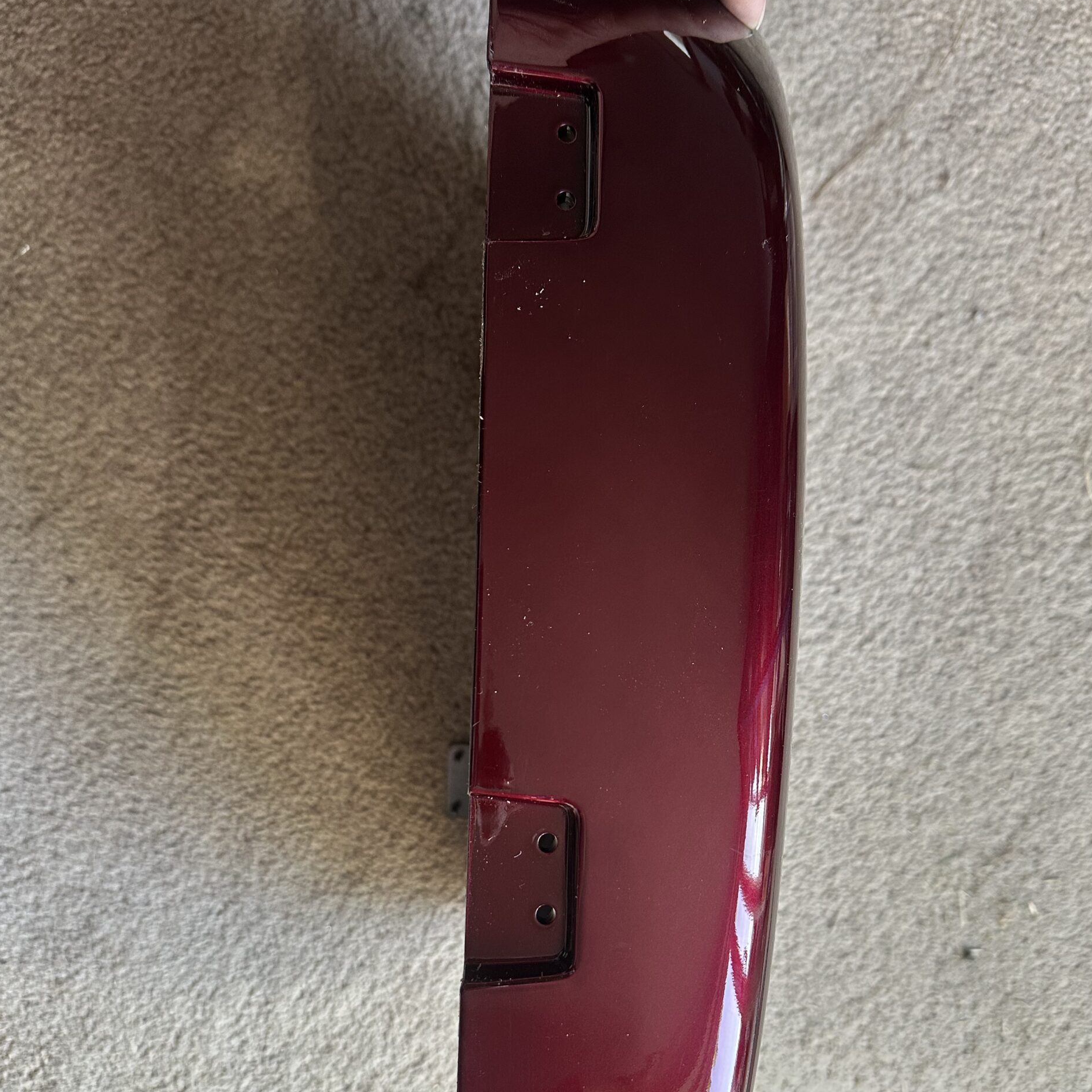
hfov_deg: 55.6
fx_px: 1035
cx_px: 548
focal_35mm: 29
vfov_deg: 55.6
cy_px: 588
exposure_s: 1/116
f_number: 1.78
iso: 250
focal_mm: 6.86
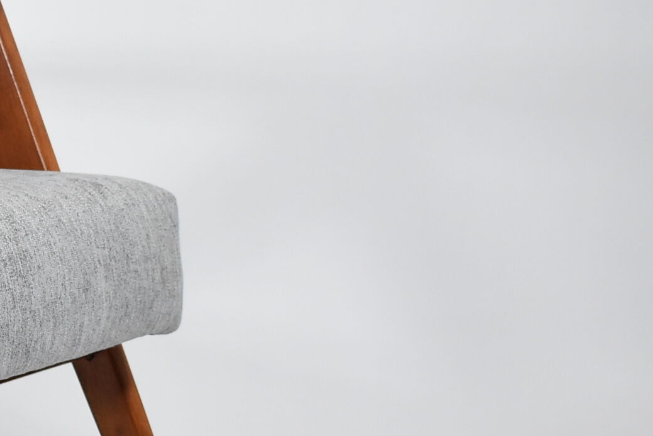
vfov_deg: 9.4
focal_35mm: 147
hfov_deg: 13.3
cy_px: 227
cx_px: -272
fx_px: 2669
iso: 1250
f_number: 4.5
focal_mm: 34
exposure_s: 1/125
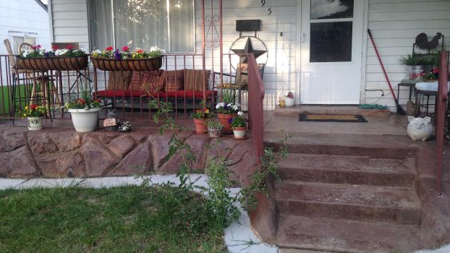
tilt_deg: -8.5
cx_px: 227
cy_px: 113
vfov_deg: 32.0
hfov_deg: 54.0
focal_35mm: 37
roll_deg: +1.1
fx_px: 442
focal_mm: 4.12
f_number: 2.4
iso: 50
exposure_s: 1/220
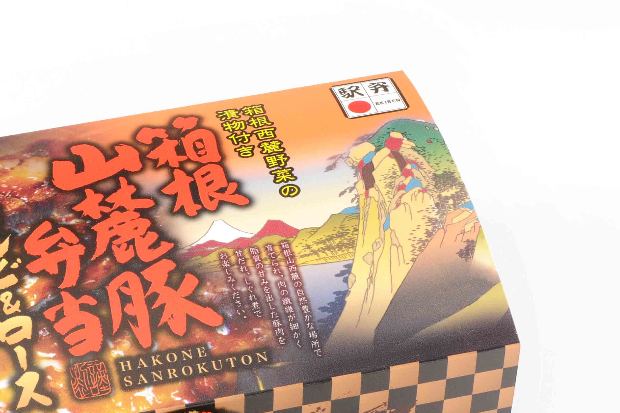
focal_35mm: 152
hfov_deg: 13.4
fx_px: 2618
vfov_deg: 8.9
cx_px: 38
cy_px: 499
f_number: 20
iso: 400
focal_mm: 60
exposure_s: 1/125
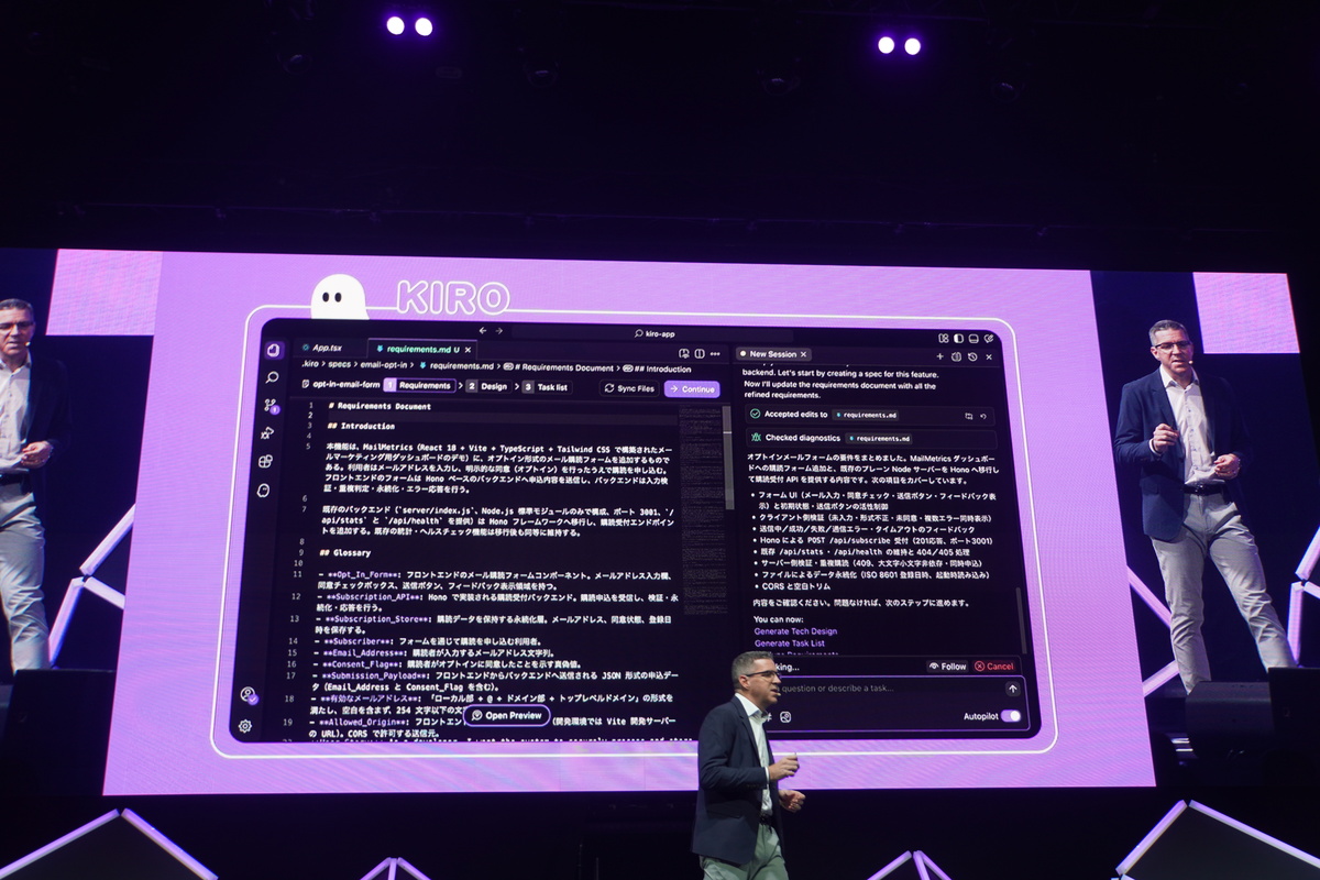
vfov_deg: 32.6
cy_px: 440
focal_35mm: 41
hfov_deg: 47.3
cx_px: 660
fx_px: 1507
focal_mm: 27.4
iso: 160
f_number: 4
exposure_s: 1/50
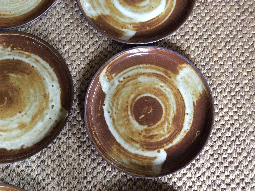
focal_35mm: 32
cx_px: 128
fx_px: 235
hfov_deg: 56.9
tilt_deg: -81.9
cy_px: 96
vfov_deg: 44.1
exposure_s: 1/25
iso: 250
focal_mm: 3.3
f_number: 2.4
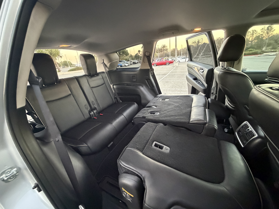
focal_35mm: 14
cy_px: 104
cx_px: 140
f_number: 2.2
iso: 1250
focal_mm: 2.22
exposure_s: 1/60
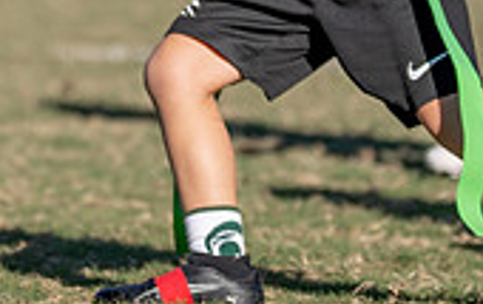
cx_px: -298
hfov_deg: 3.7
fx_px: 7347
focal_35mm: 557
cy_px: -192
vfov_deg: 2.4
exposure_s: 1/2000
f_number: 2.8
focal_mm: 122
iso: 100
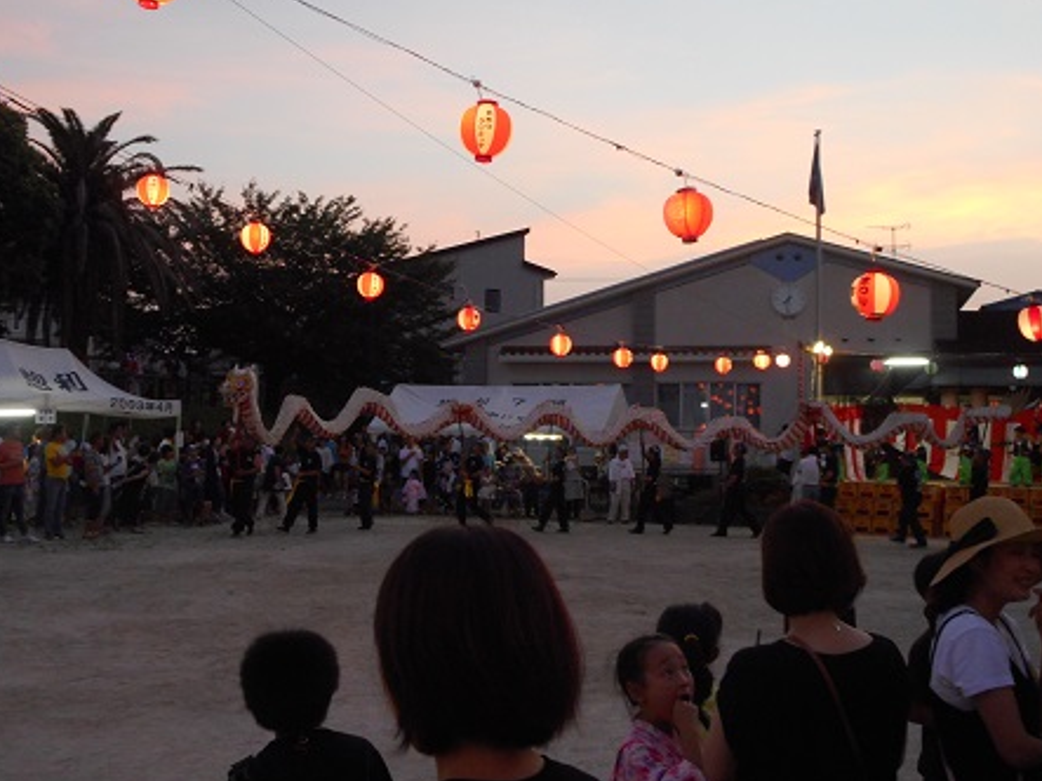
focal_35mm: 44
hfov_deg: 42.9
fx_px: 1324
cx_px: 461
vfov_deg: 32.8
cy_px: 352
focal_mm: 6.9
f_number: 4.5
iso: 400
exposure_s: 1/30
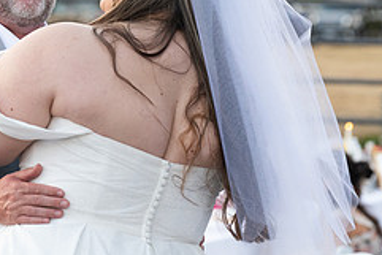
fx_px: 2527
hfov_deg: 8.6
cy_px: 86
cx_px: 22
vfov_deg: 5.8
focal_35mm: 238
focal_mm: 99
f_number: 4
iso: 1600
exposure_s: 1/500
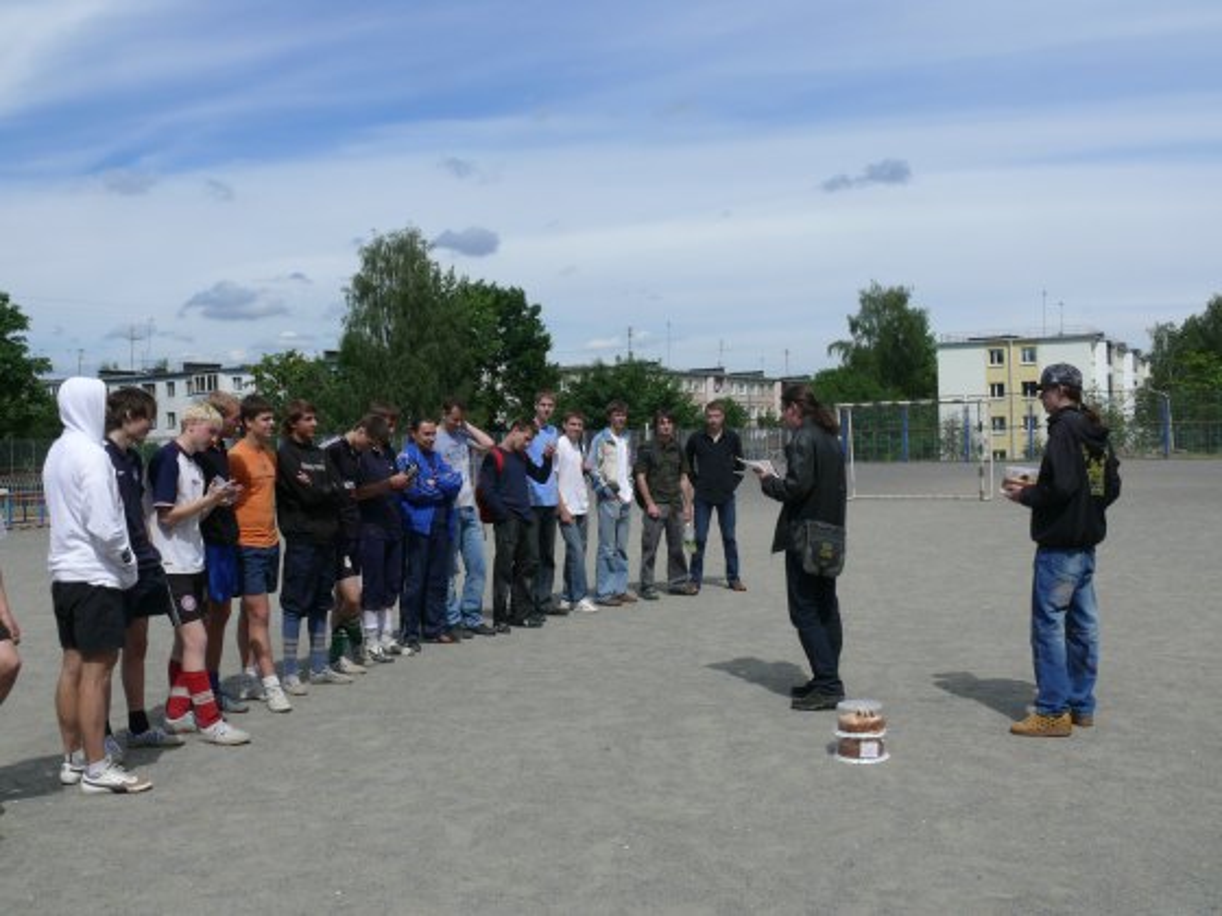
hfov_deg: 52.6
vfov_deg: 40.7
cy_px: 458
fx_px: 1236
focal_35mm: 35
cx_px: 611
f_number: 6.3
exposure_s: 1/500
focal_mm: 7.4
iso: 100
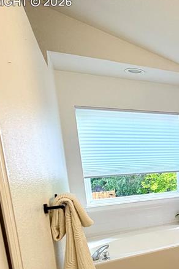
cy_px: 188
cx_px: 267
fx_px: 254
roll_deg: +1.3
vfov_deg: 54.2
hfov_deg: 27.3
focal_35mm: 34
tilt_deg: -7.4
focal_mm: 2.22
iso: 80
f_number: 2.2
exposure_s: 1/120
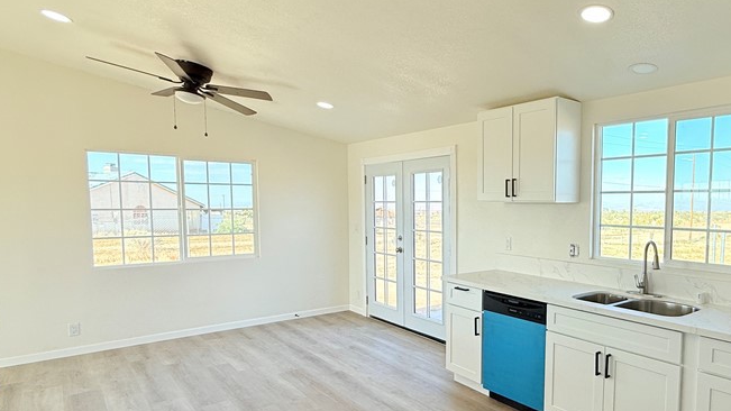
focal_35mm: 24
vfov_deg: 47.5
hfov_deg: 73.7
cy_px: 238
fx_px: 465
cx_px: 495
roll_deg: -0.6
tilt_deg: -3.7
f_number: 2.2
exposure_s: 1/313
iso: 64
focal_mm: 2.22
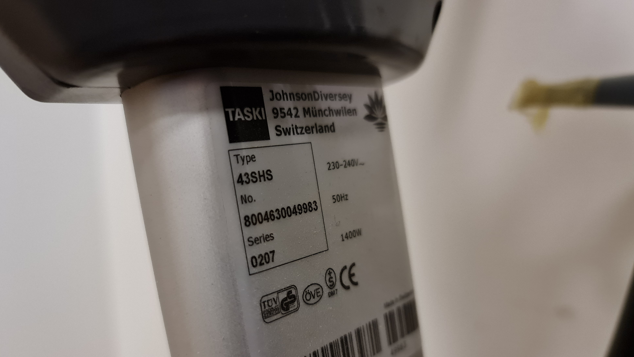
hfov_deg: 67.9
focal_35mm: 28
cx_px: 319
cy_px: 215
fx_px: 471
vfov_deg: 41.3
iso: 640
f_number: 1.8
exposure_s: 1/25
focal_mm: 7
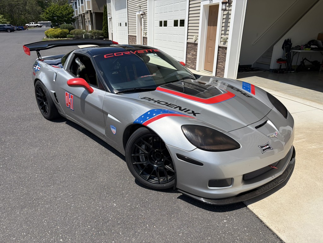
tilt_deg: -20.6
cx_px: 162
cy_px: 122
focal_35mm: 26
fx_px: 243
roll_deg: -1.4
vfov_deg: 53.1
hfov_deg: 67.3
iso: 64
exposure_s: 1/6993
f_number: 1.6
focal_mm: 5.96
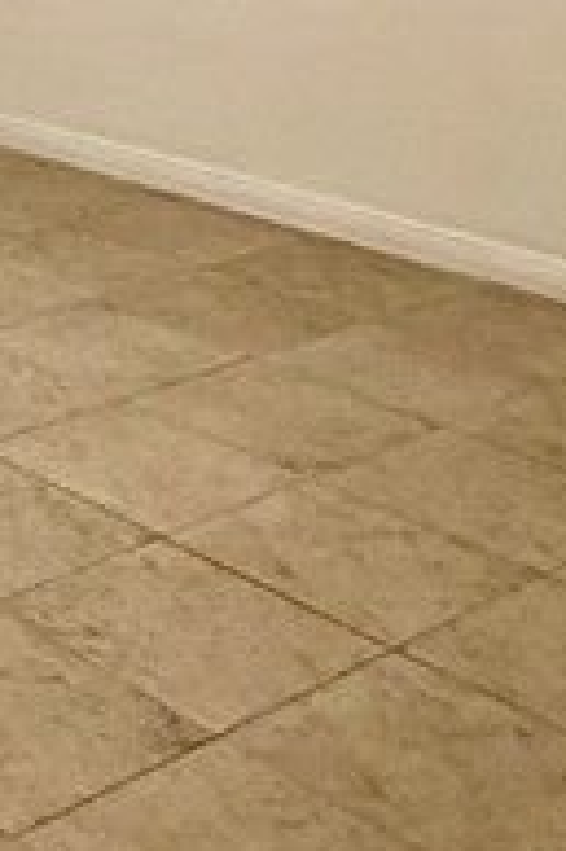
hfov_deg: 14.8
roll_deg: +0.9
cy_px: -35
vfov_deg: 24.9
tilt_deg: -9.5
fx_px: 1819
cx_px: -527
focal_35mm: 77
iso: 320
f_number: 2.2
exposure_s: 1/60
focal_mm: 2.22
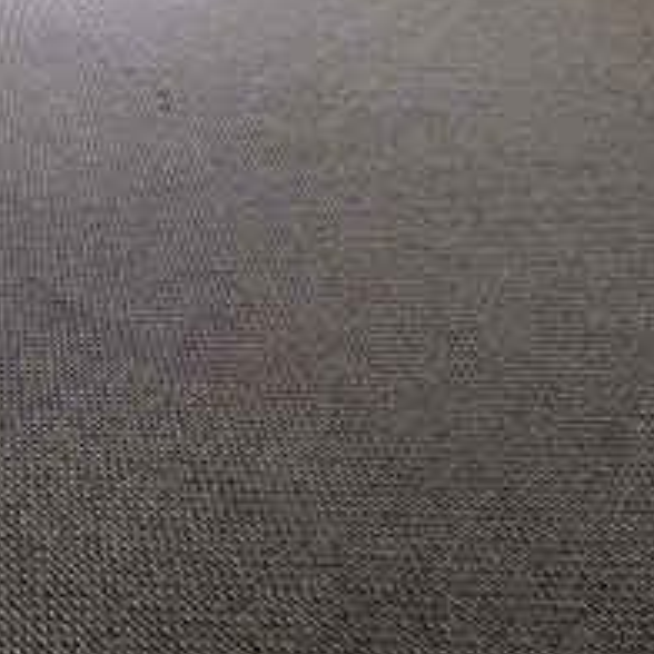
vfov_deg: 32.7
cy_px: -185
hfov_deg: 42.8
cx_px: 324
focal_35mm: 39
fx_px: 834
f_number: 1.9
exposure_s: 1/359
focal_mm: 2.2
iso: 250
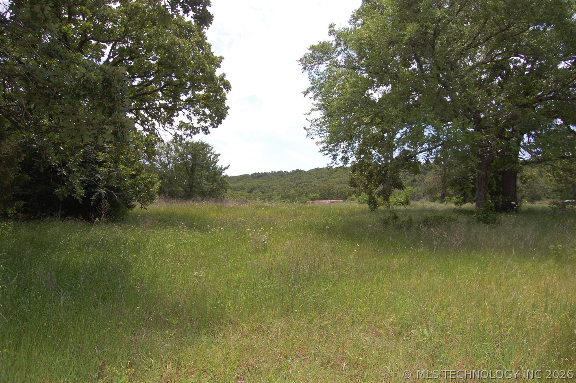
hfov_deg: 67.4
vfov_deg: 47.8
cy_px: 192
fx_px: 432
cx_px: 288
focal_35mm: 27
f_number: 7.1
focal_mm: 18
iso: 200
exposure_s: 1/500
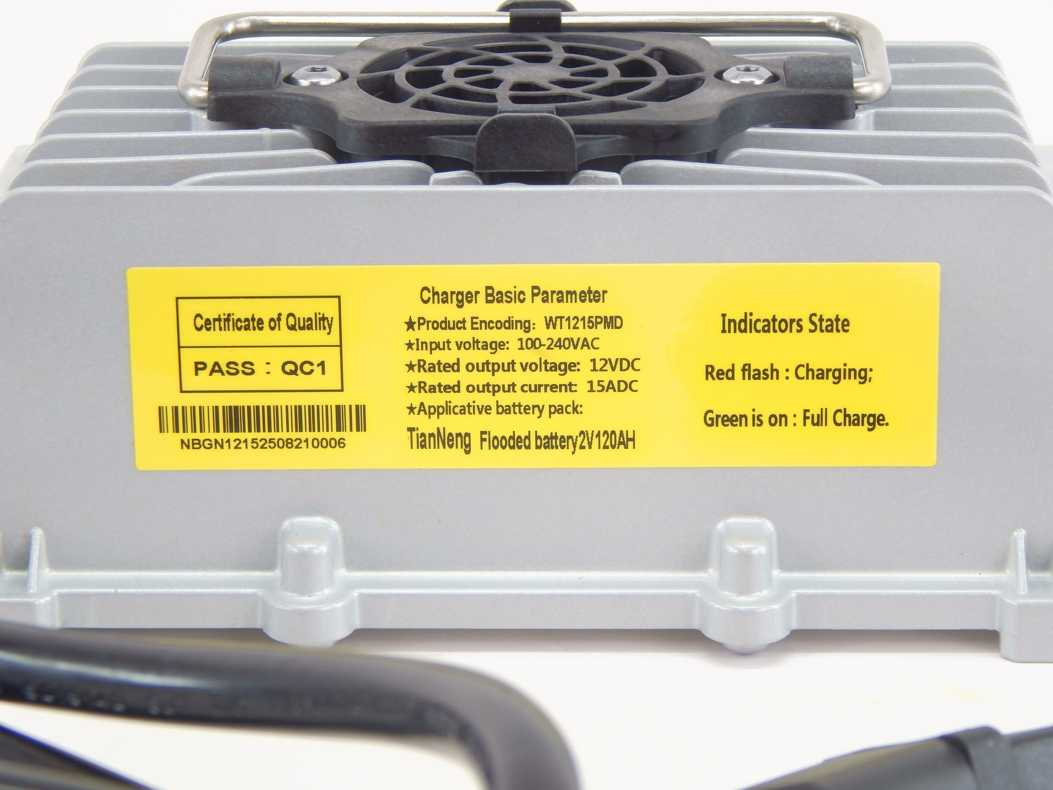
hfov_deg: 17.1
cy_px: 395
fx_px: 3498
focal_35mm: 115
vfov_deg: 12.9
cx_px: 526
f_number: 4.6
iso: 125
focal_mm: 20.5
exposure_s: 1/80
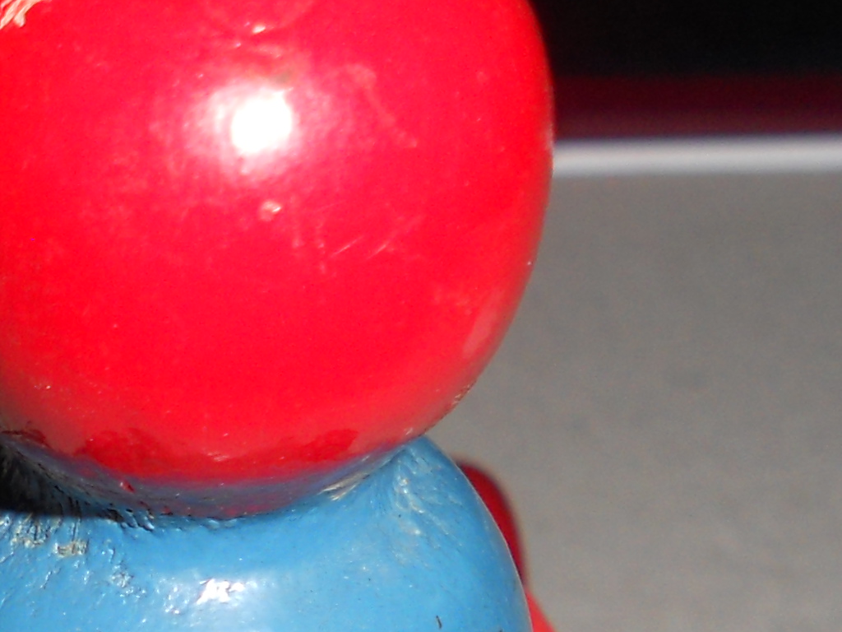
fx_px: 3041
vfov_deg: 11.7
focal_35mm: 125
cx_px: -408
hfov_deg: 14.7
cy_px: 716
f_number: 8.8
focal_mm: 5.8
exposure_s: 1/25
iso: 80
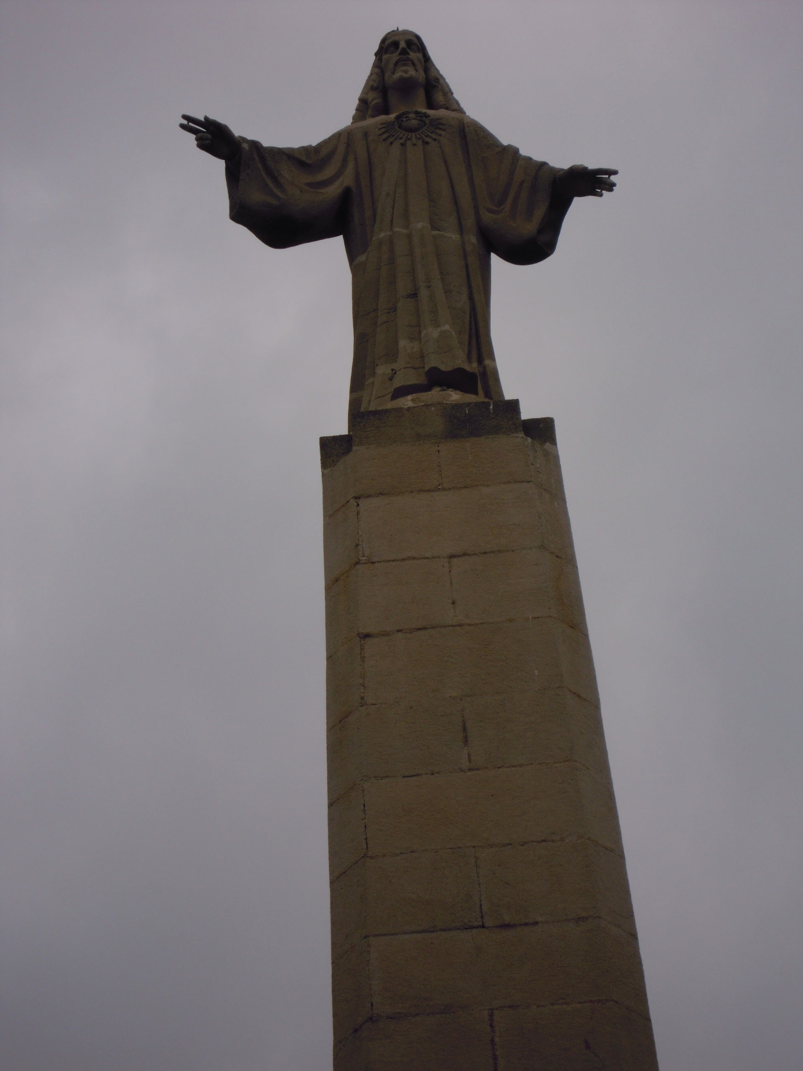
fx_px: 4330
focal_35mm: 140
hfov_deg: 10.6
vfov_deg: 14.1
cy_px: 536
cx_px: 402
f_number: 13.2
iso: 100
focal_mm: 25
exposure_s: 1/320
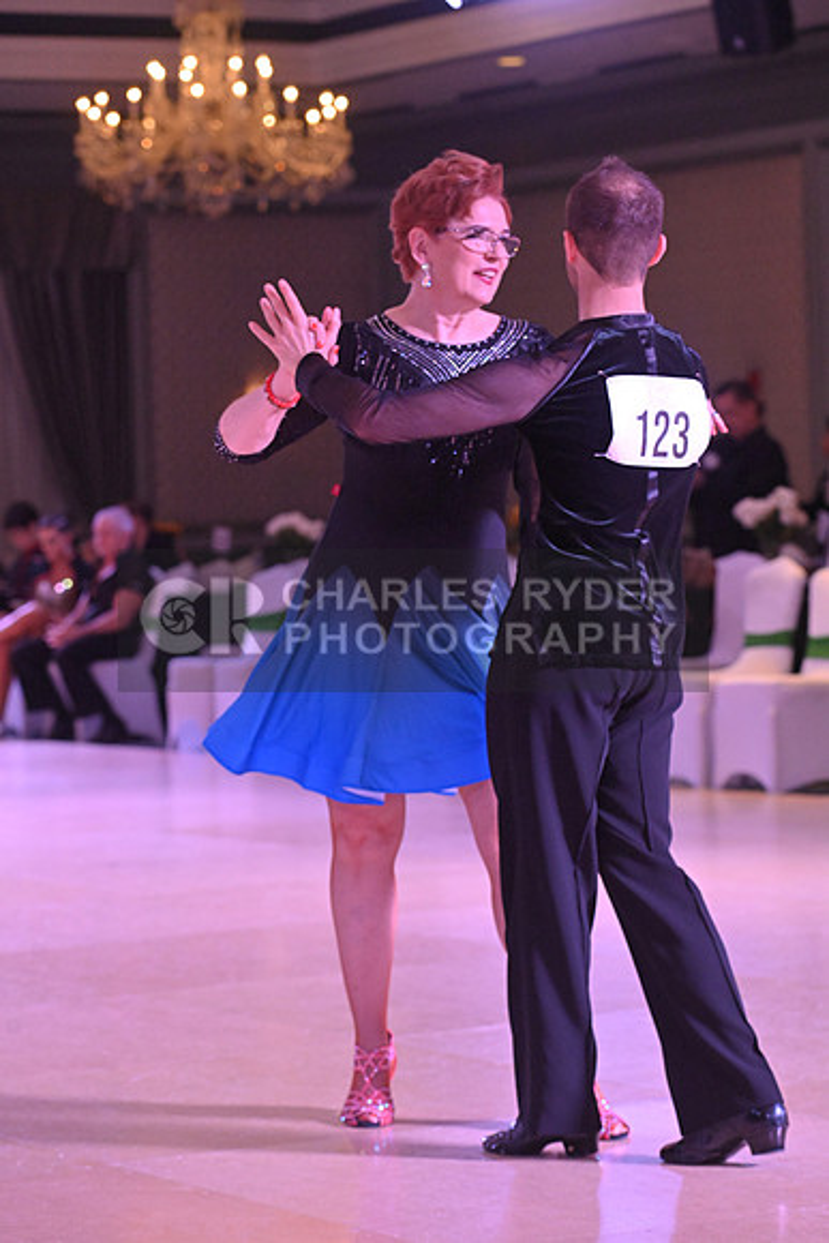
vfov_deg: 17.1
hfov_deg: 11.4
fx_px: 4142
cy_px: 622
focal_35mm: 120
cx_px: 414
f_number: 6.3
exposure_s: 1/400
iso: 5000
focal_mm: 120
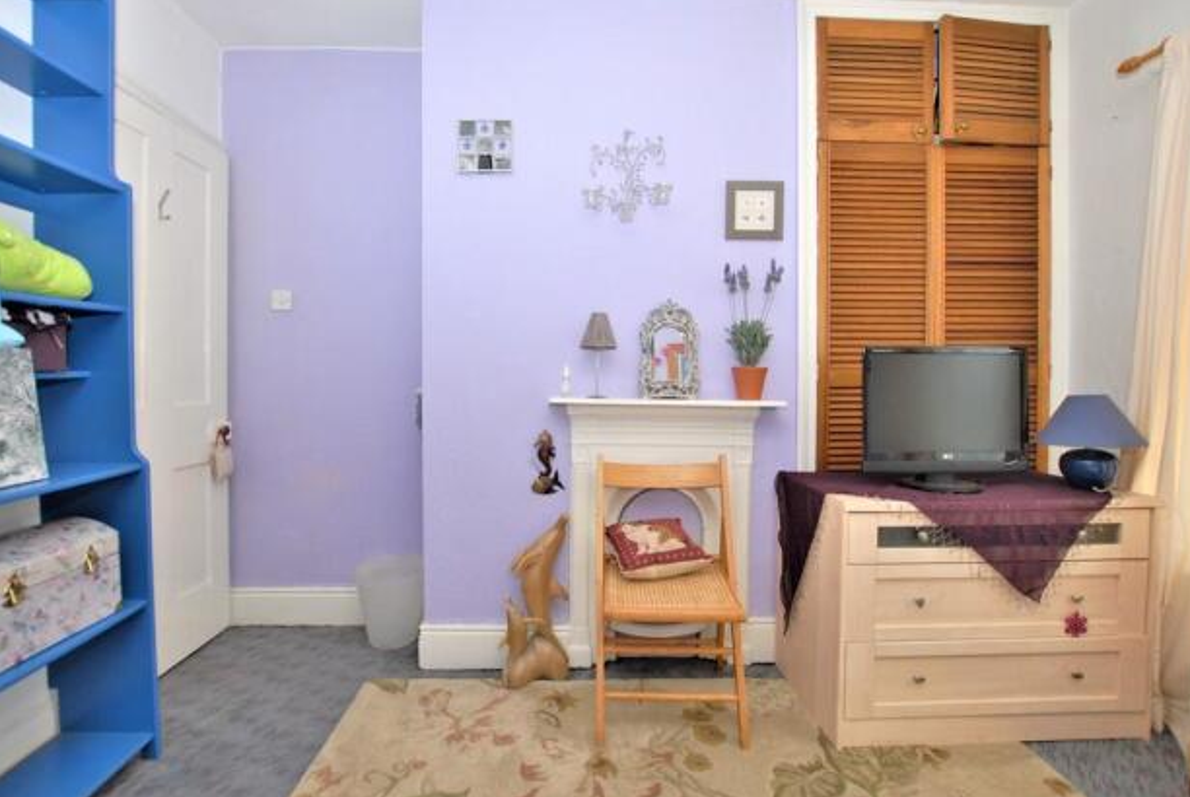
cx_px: 571
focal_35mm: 16
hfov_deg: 96.6
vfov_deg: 73.9
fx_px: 530
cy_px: 388
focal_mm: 10
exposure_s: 1/60
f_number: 5
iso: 200
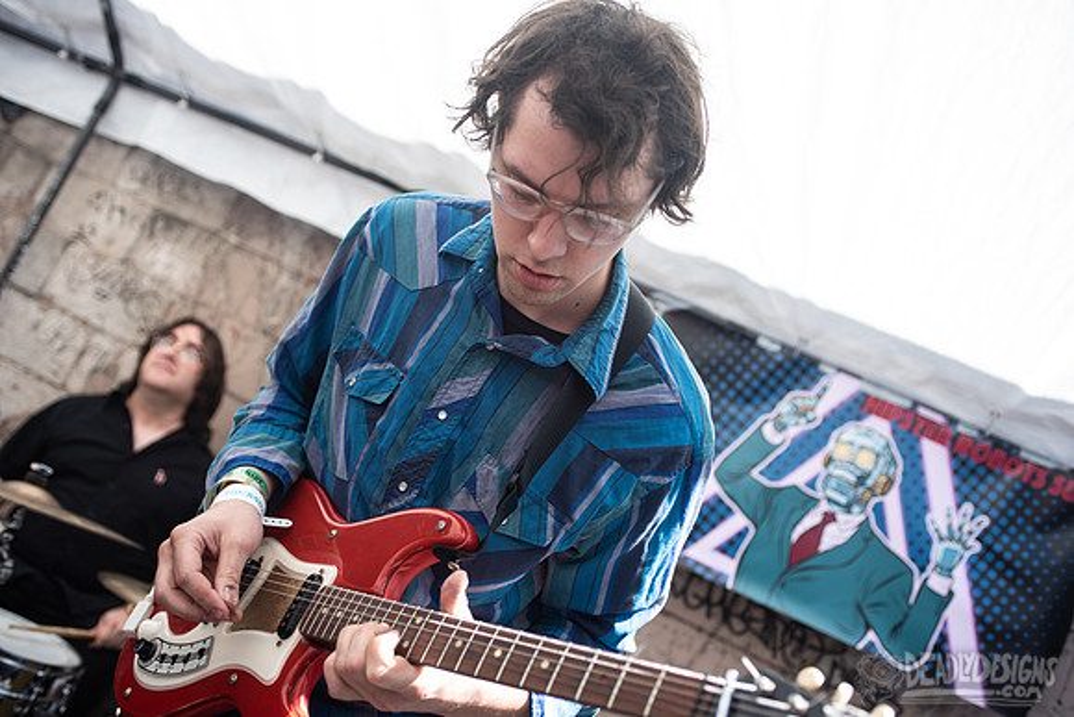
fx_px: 1194
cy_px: 358
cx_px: 537
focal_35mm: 40
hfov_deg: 48.4
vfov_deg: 33.4
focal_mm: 40
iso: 320
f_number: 3.2
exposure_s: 1/800
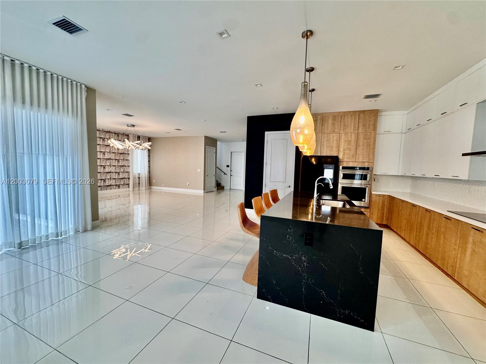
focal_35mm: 14
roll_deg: -1.5
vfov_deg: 85.7
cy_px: 182
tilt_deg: -4.6
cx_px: 243
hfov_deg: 102.1
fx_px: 197
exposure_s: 1/120
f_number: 2.2
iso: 250
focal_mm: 2.22
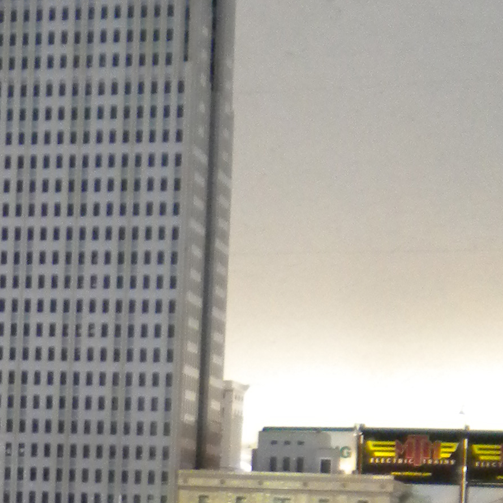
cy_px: 583
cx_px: -192
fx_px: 2088
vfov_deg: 13.4
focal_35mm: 127
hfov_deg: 13.2
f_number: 3.1
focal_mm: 6.3
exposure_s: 1/52.8
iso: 400
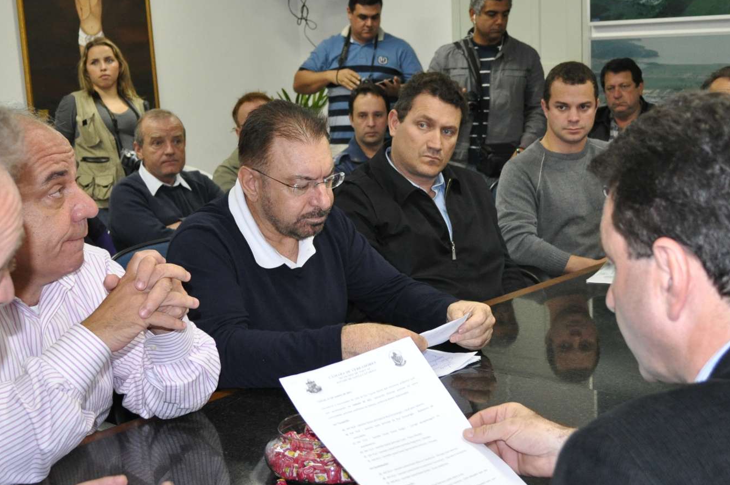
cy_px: 284
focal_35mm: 40
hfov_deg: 48.5
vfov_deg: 33.3
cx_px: 380
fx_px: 810
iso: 800
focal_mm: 20
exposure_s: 1/60
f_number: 3.8
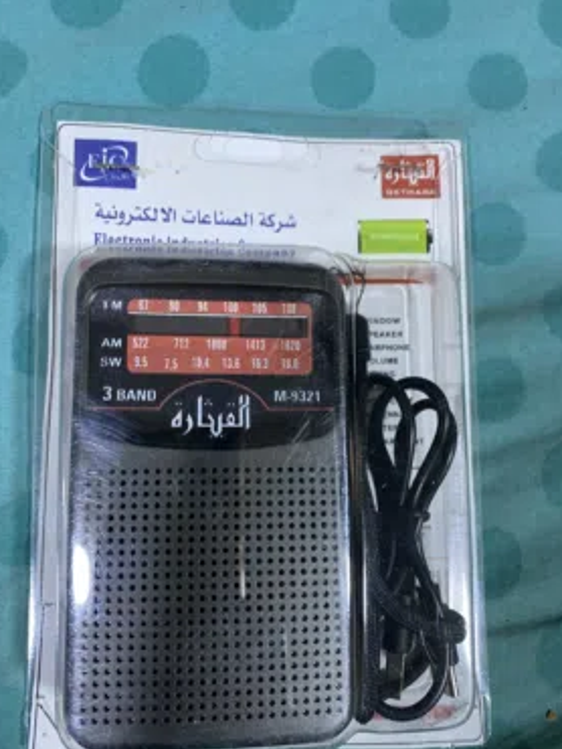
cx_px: 265
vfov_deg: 65.2
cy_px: 403
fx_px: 584
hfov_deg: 51.4
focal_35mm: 27
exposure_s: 1/50
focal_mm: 4.25
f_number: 1.8
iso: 200
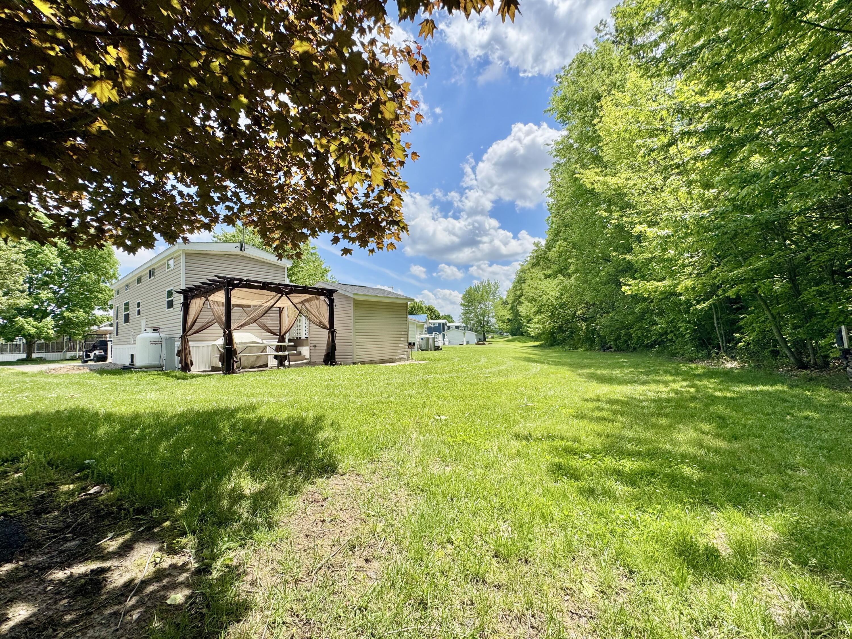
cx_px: 426
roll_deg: +1.7
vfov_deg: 85.7
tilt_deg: +2.2
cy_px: 320
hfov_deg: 102.1
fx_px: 345
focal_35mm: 14
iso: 40
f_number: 2.2
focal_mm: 2.22
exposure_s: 1/2028
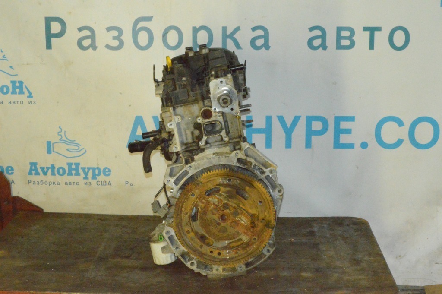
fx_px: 883
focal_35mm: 72
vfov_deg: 18.9
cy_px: 147
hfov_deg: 28.1
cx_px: 221
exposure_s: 1/50
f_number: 36
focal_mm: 48
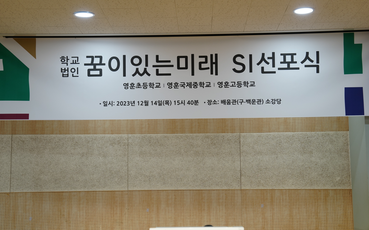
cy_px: 107
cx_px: 184
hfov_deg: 28.6
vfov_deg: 18.1
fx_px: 724
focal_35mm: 72
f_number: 4
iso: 500
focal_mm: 70
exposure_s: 1/160
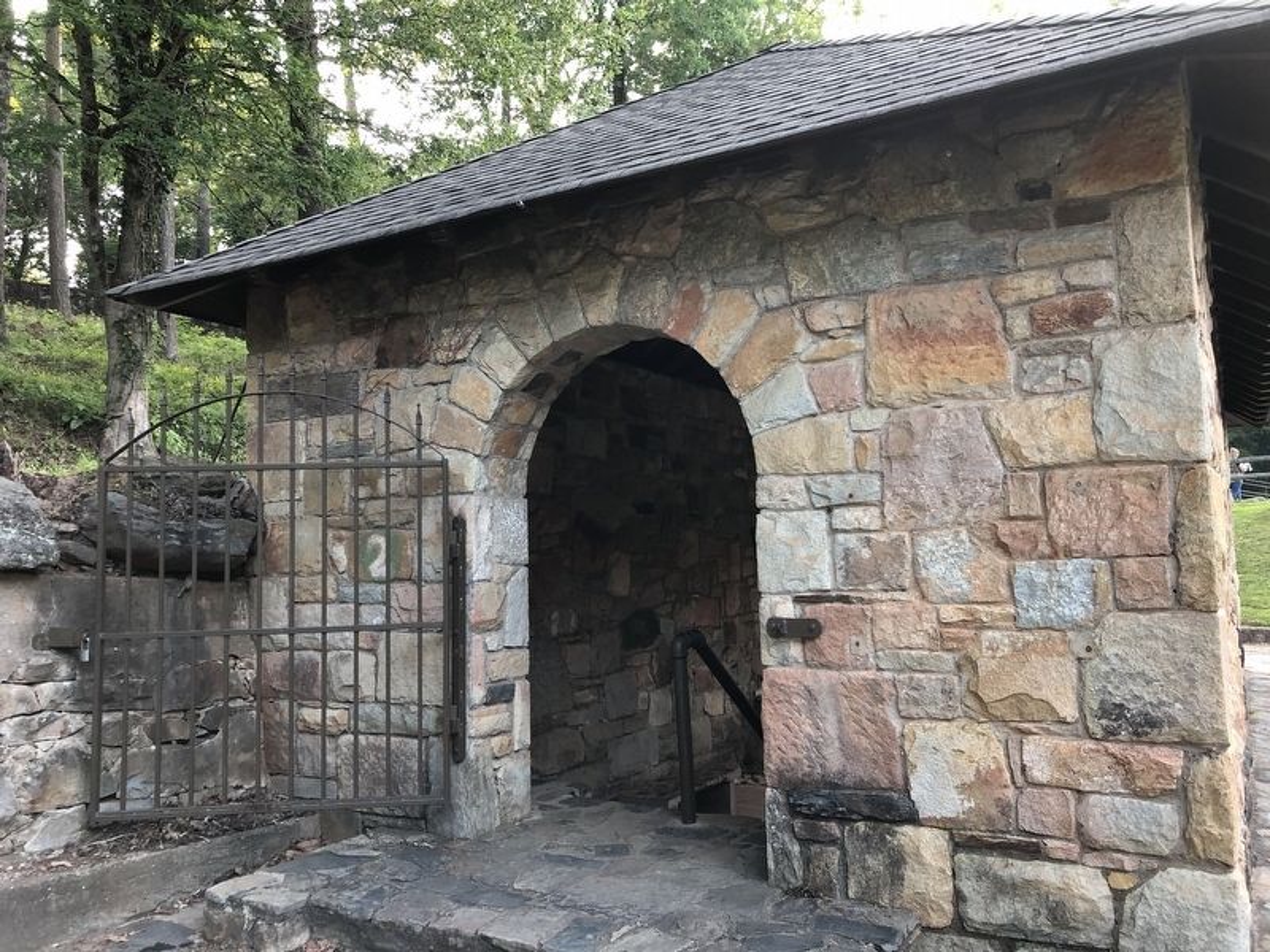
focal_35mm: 28
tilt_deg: +5.9
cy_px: 476
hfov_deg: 63.4
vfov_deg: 49.7
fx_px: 1027
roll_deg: +1.4
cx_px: 635
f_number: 1.8
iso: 25
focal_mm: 4
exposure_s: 1/40
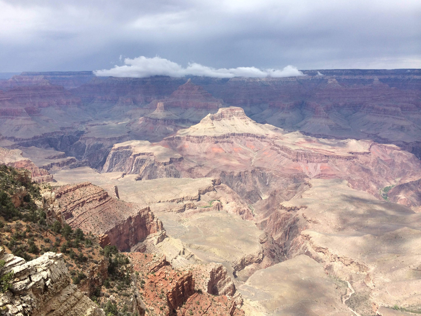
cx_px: 210
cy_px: 158
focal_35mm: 30
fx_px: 365
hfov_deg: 60.0
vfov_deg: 46.8
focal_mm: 4.12
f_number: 2.2
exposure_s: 1/2283
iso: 32
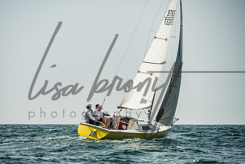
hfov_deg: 8.8
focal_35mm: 234
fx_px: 1596
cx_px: 105
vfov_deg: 5.9
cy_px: 94
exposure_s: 1/1250
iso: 320
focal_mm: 200
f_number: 6.3
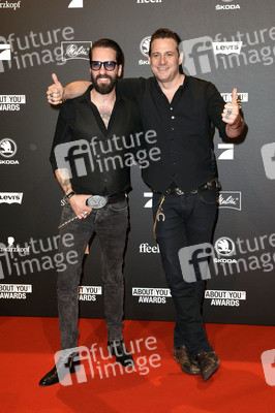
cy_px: 206
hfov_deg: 26.4
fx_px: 585
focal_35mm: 51
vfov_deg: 38.9
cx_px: 138
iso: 1000
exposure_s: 1/125
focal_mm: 34
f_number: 6.3
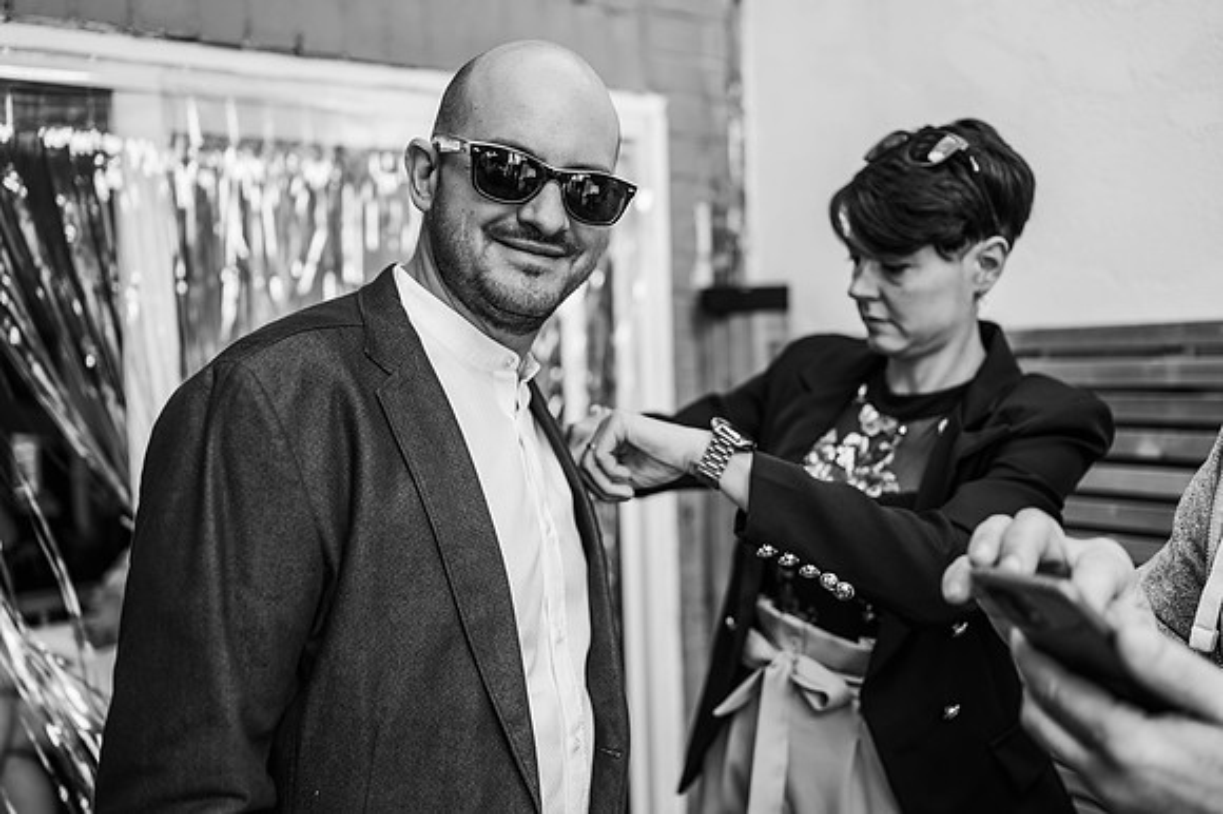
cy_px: 407
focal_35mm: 35
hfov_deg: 54.5
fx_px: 1188
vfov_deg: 37.8
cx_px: 612
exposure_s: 1/500
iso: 100
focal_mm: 35
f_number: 2
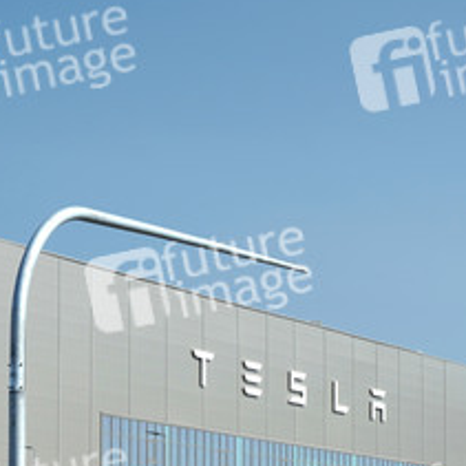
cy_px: 391
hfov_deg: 24.3
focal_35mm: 71
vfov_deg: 23.8
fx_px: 1081
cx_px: 263
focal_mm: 44
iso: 100
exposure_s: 1/125
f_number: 8
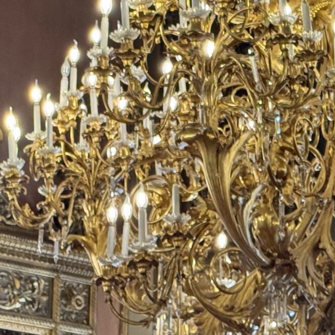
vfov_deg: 10.7
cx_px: 274
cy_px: 102
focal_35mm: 163
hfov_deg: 10.7
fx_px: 1785
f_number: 1.78
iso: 200
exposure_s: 1/50
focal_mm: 6.76
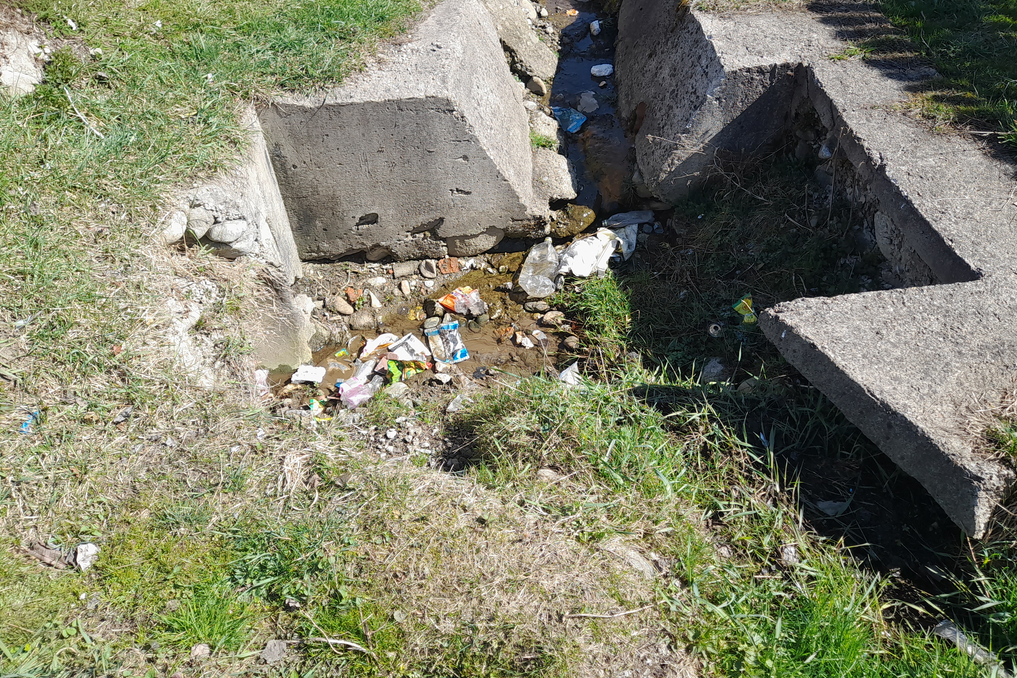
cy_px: 297
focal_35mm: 29
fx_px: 819
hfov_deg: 63.6
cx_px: 532
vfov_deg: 44.9
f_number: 2
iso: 20
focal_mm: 4.6
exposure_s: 1/288
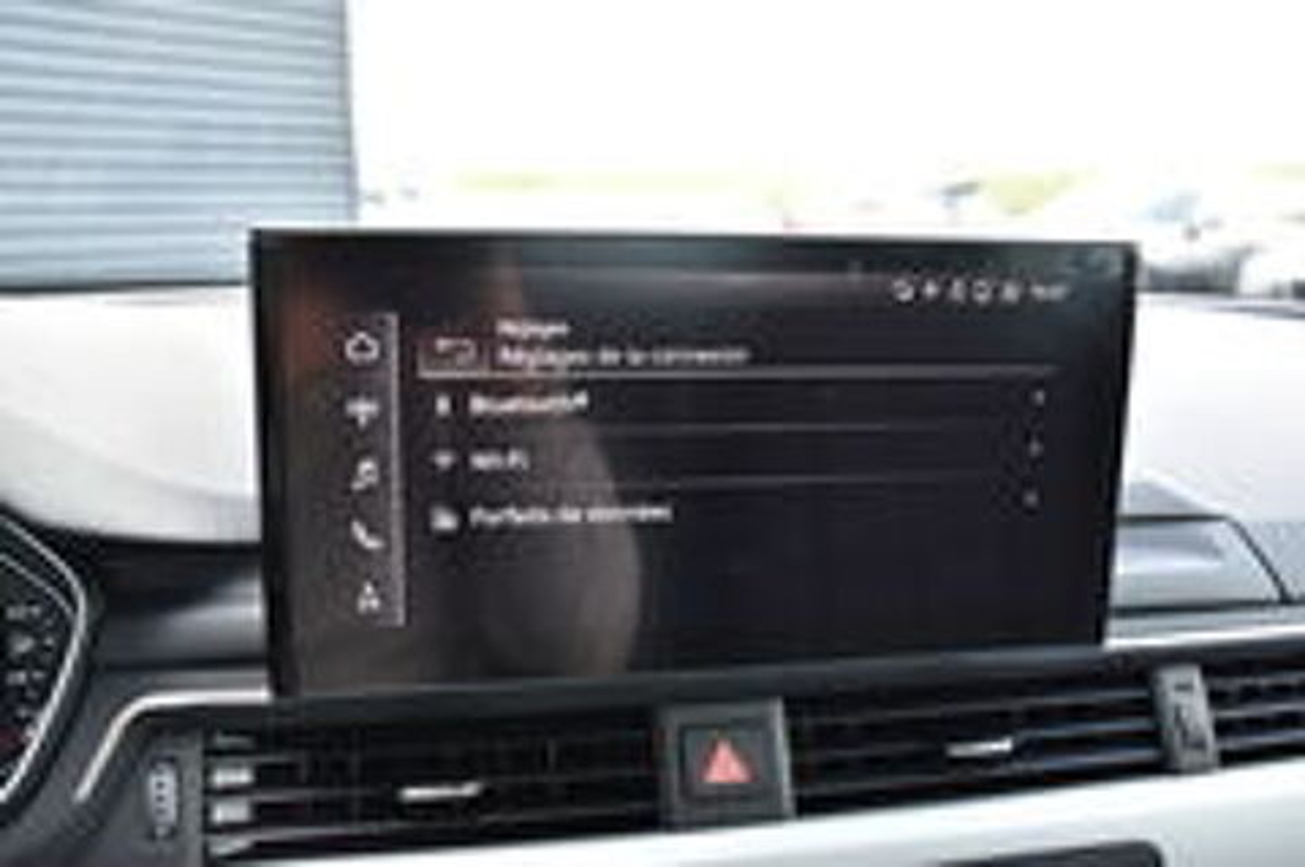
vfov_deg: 38.3
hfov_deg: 55.2
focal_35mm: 34
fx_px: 1249
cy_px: 434
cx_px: 652
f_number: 4.5
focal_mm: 23
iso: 400
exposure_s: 1/80
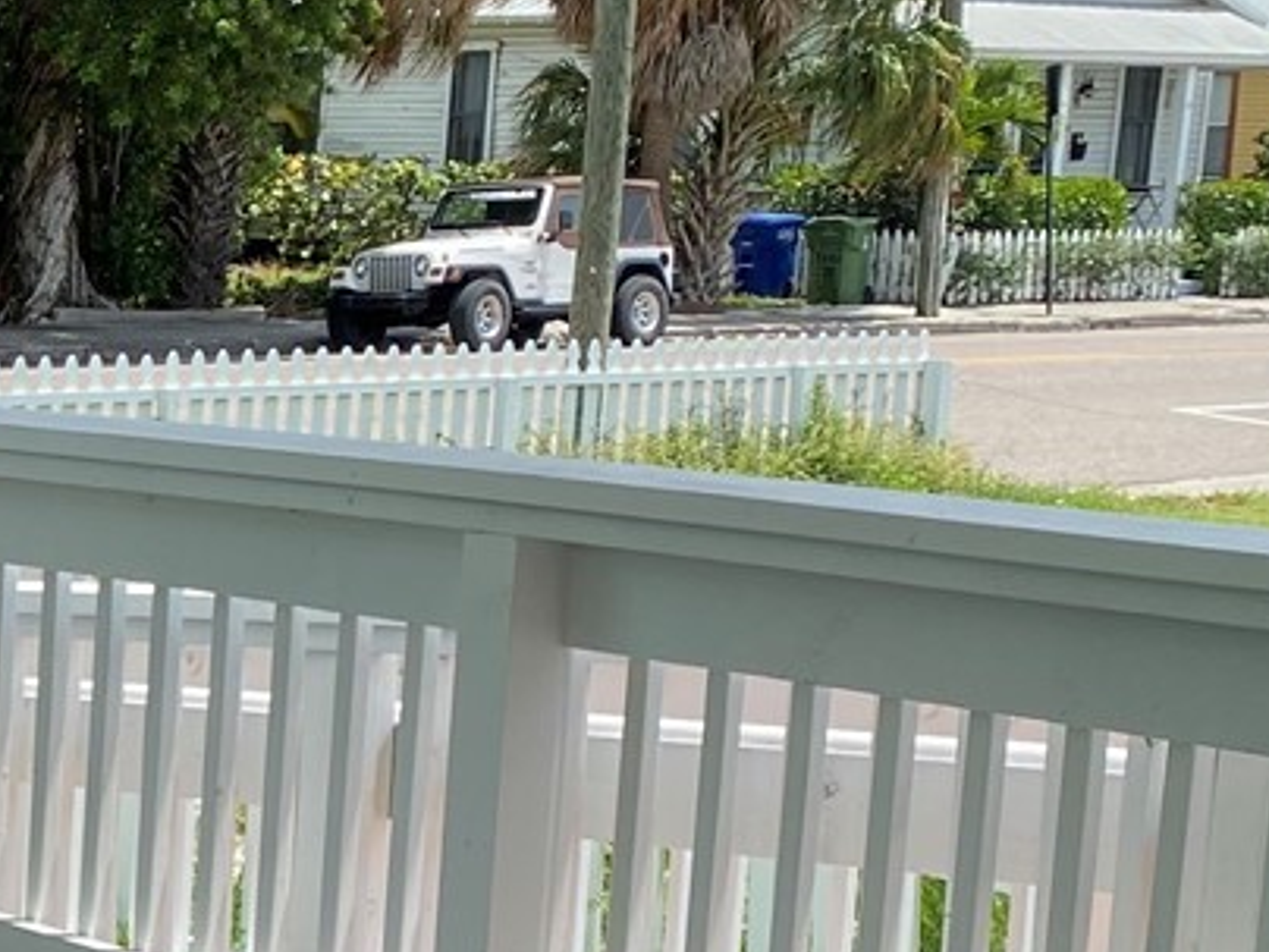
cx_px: -744
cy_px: 911
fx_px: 3776
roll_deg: +0.2
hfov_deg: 16.9
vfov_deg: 14.2
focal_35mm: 103
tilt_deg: -10.2
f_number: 1.8
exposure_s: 1/1377
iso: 32
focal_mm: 4.25
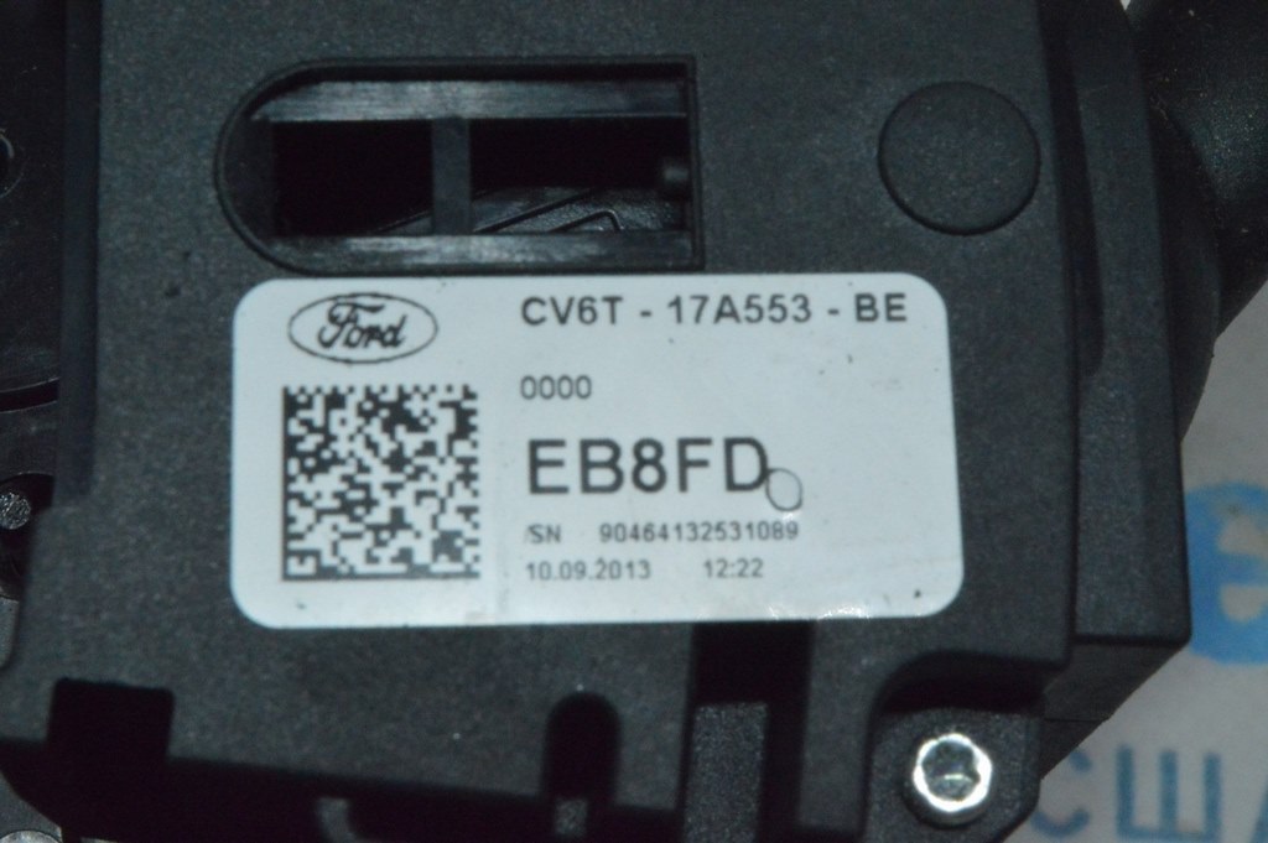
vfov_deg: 16.5
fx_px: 2903
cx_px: 634
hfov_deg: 24.6
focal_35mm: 82
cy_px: 422
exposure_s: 1/50
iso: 5600
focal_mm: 55
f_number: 36
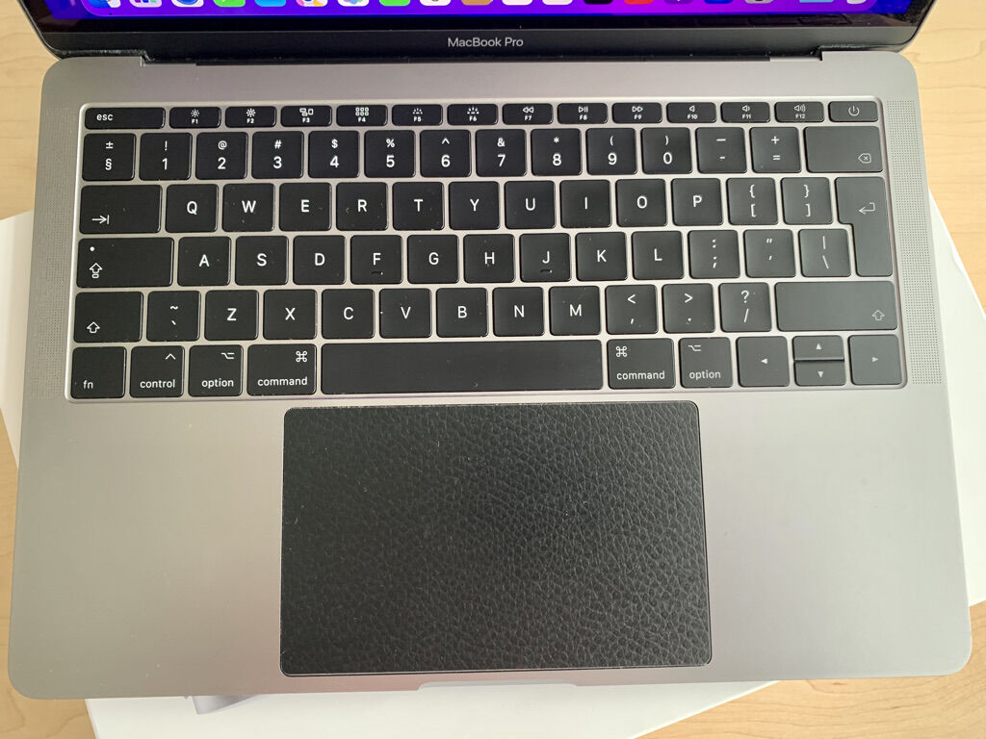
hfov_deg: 67.3
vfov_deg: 53.1
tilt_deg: -82.3
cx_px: 493
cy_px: 370
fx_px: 741
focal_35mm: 26
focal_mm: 4.25
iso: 100
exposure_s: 1/60
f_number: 1.8
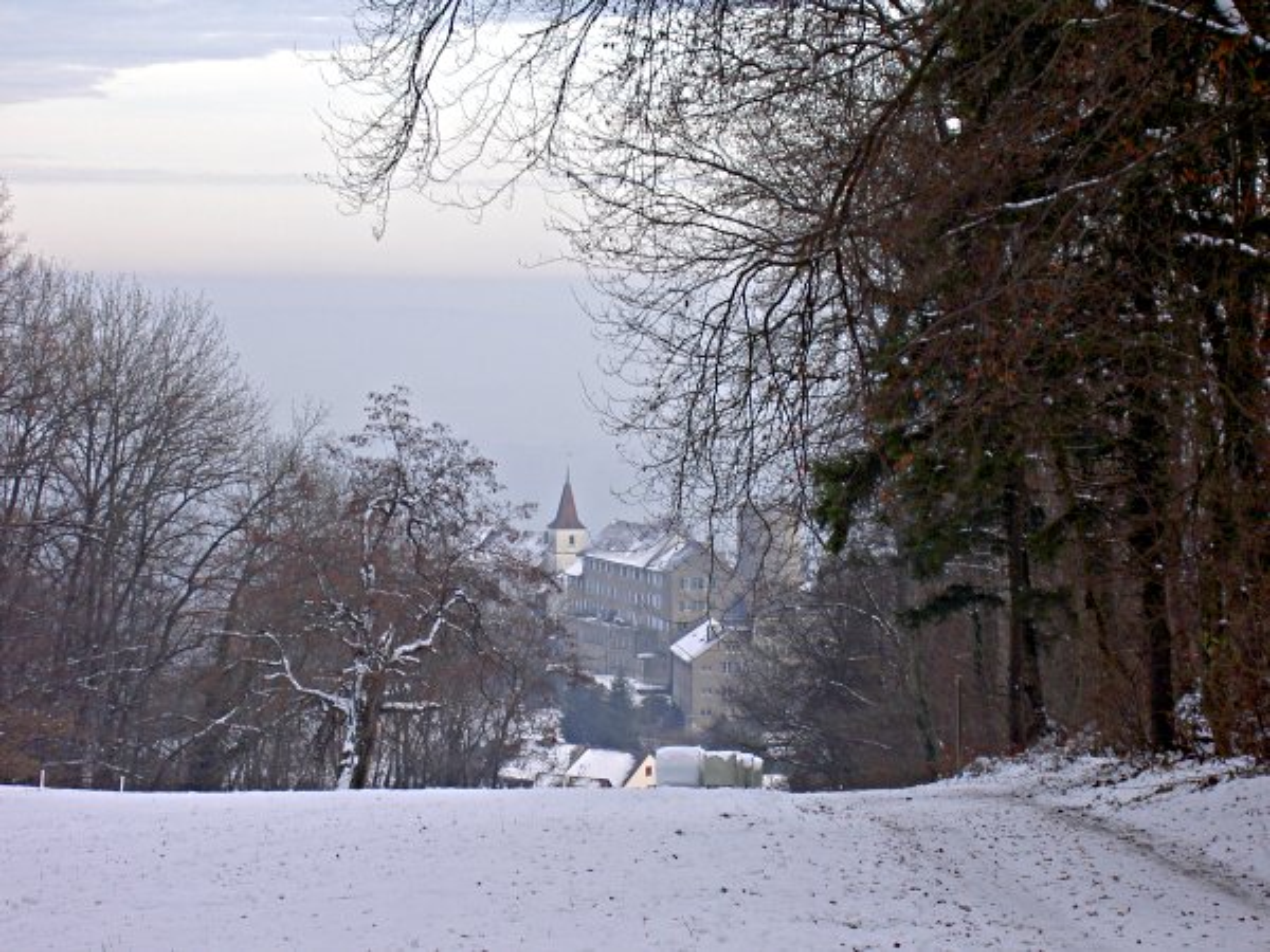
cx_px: 635
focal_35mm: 102
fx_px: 3742
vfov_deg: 14.5
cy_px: 476
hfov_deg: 19.3
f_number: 4.9
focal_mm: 16.8
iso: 50
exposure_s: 1/125
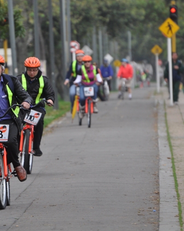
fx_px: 3917
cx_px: 31
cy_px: 116
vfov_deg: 3.4
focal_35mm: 575
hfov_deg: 2.7
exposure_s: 1/400
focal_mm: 270
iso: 400
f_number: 5.6
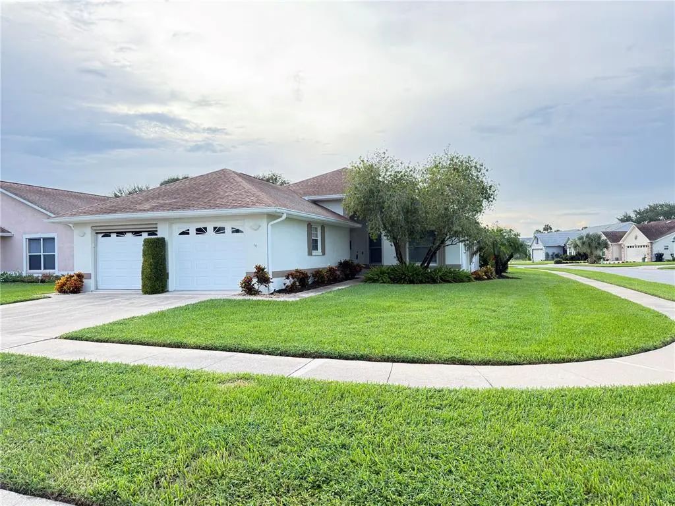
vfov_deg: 56.8
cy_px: 253
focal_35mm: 24
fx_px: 468
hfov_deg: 71.6
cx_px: 338
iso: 100
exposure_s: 1/192
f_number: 1.78
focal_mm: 6.76
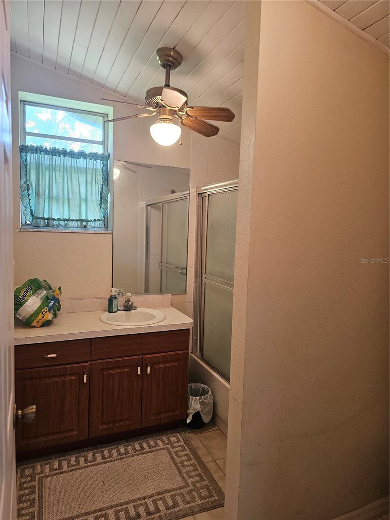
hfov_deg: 58.9
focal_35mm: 23
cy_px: 260
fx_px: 346
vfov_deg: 73.9
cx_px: 195
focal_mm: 6.3
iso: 250
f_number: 1.7
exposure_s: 1/120
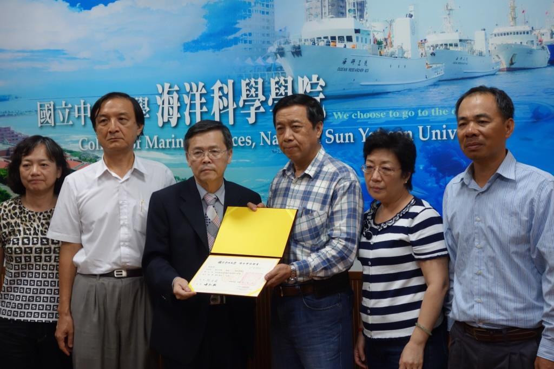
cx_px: 277
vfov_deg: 24.6
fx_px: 846
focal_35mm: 55
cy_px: 184
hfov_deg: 36.2
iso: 800
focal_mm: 20.41
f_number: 3.5
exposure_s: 1/100
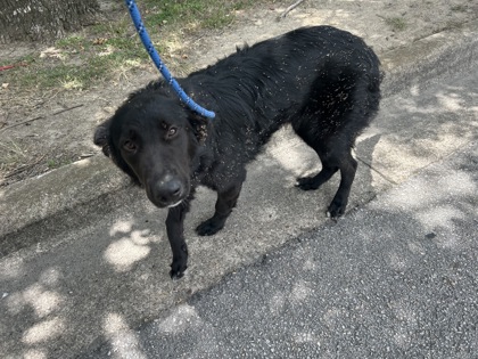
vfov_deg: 53.1
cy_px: 180
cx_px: 239
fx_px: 359
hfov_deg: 67.3
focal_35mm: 26
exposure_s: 1/439
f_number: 1.5
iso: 50
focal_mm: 5.7
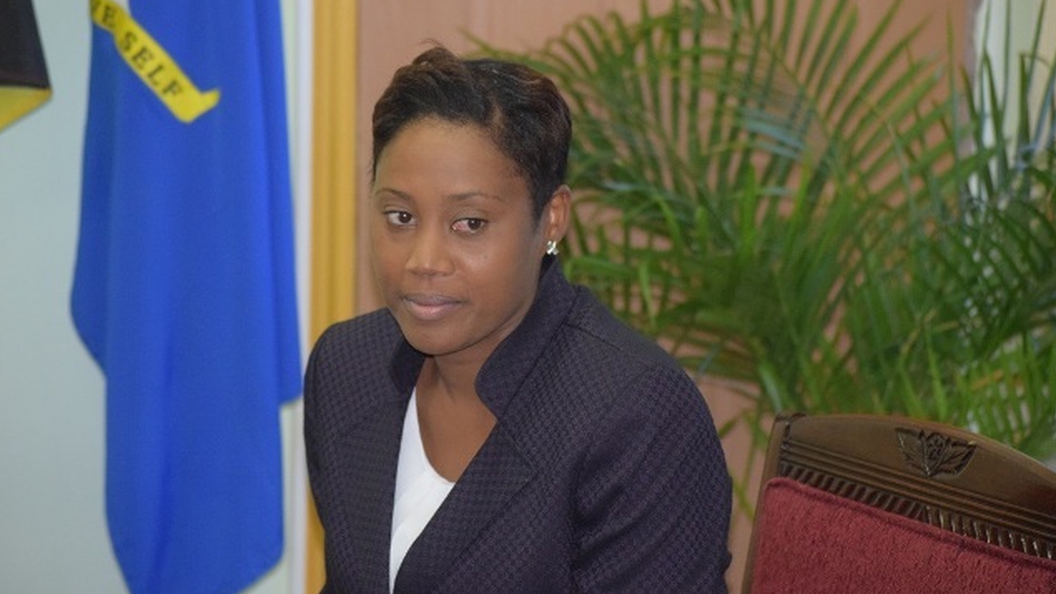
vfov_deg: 9.0
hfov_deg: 16.0
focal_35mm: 135
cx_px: 526
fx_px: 3766
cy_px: 298
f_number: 4.2
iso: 3200
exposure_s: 1/60
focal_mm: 85
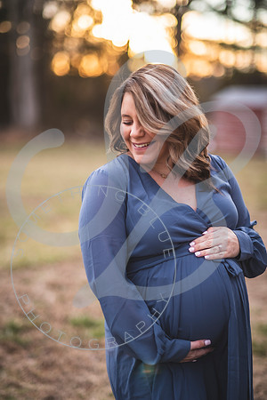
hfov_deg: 16.1
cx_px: 134
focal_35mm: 85
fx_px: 946
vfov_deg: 23.9
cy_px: 200
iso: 100
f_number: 1.8
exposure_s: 1/320
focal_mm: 85
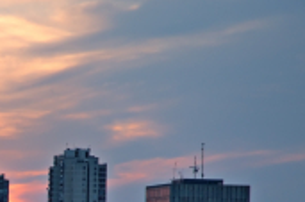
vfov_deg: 5.2
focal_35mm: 261
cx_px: -49
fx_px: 2205
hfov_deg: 7.8
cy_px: 238
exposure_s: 1/80
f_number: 6.3
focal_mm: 70
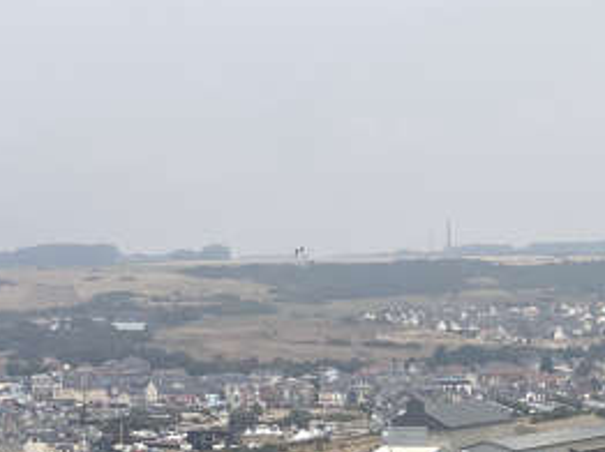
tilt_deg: -5.8
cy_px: 537
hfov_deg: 13.4
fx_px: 2497
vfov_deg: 10.2
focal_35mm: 143
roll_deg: +0.4
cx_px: 720
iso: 20
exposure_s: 1/1845
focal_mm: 6
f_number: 2
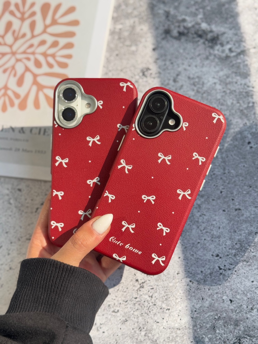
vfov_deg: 39.7
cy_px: 172
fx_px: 477
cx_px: 129
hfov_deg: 30.3
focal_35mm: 48
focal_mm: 6.76
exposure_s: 1/1238
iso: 64
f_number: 1.78
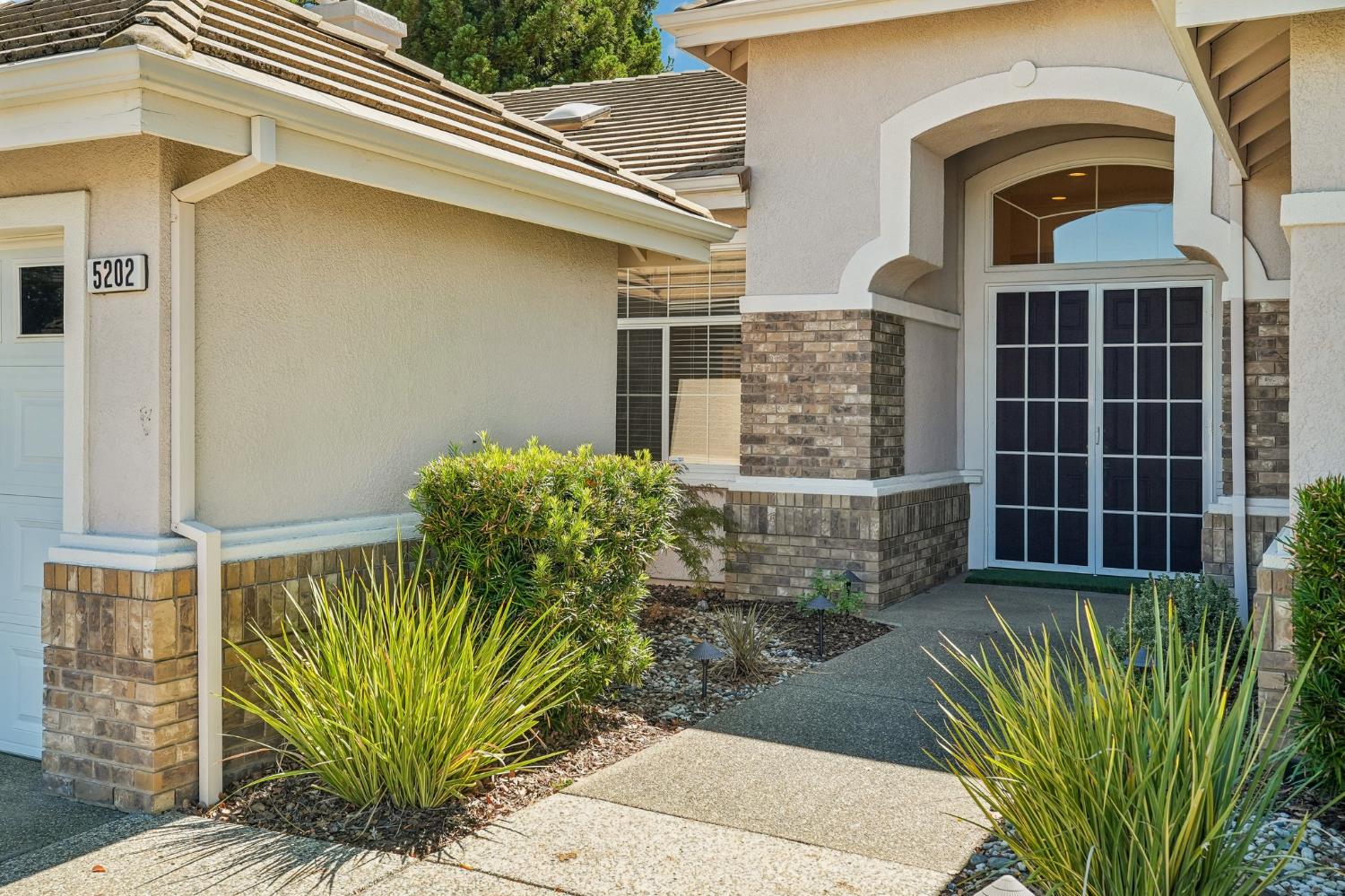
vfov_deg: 39.4
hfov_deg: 56.5
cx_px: 672
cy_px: 448
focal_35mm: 34
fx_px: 1251
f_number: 8
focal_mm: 33.5
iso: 400
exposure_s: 1/125
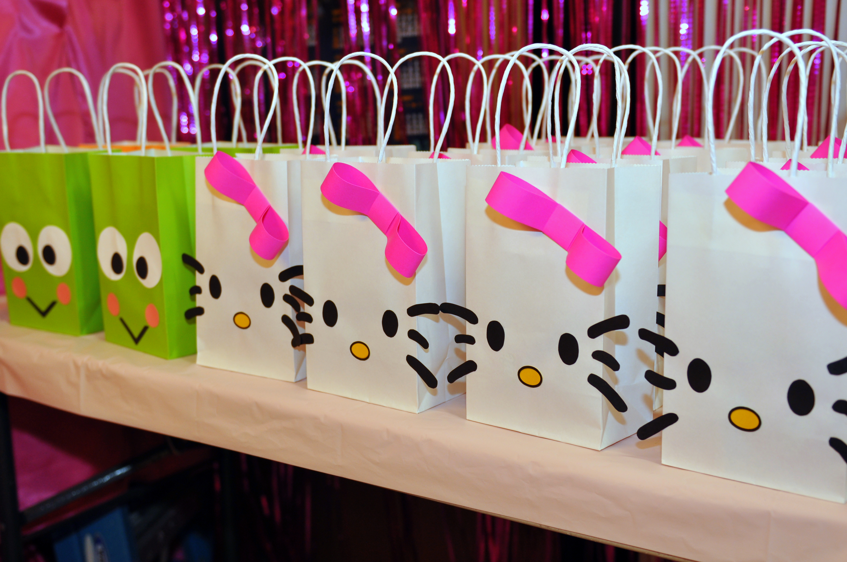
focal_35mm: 44
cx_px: 424
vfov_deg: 30.8
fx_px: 1022
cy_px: 281
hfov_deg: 45.0
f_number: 2.8
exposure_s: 1/60
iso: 320
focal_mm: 29
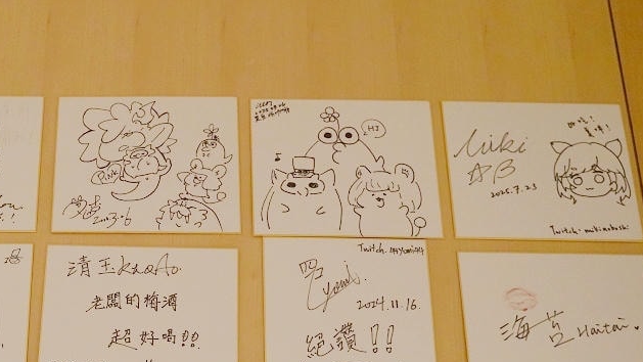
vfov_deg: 18.6
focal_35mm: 64
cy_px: 310
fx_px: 1091
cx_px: 127
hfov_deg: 31.9
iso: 5000
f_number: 2.8
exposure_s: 1/160
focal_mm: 32
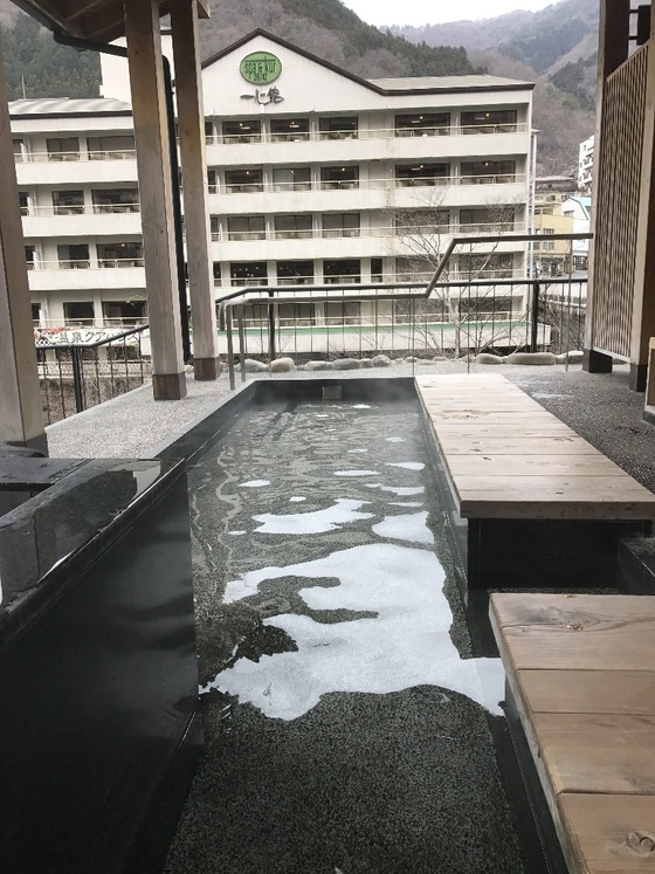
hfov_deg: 49.7
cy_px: 437
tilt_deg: -10.6
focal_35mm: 28
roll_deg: +1.9
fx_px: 707
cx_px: 328
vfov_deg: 63.5
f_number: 1.8
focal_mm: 3.99
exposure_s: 1/193
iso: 20
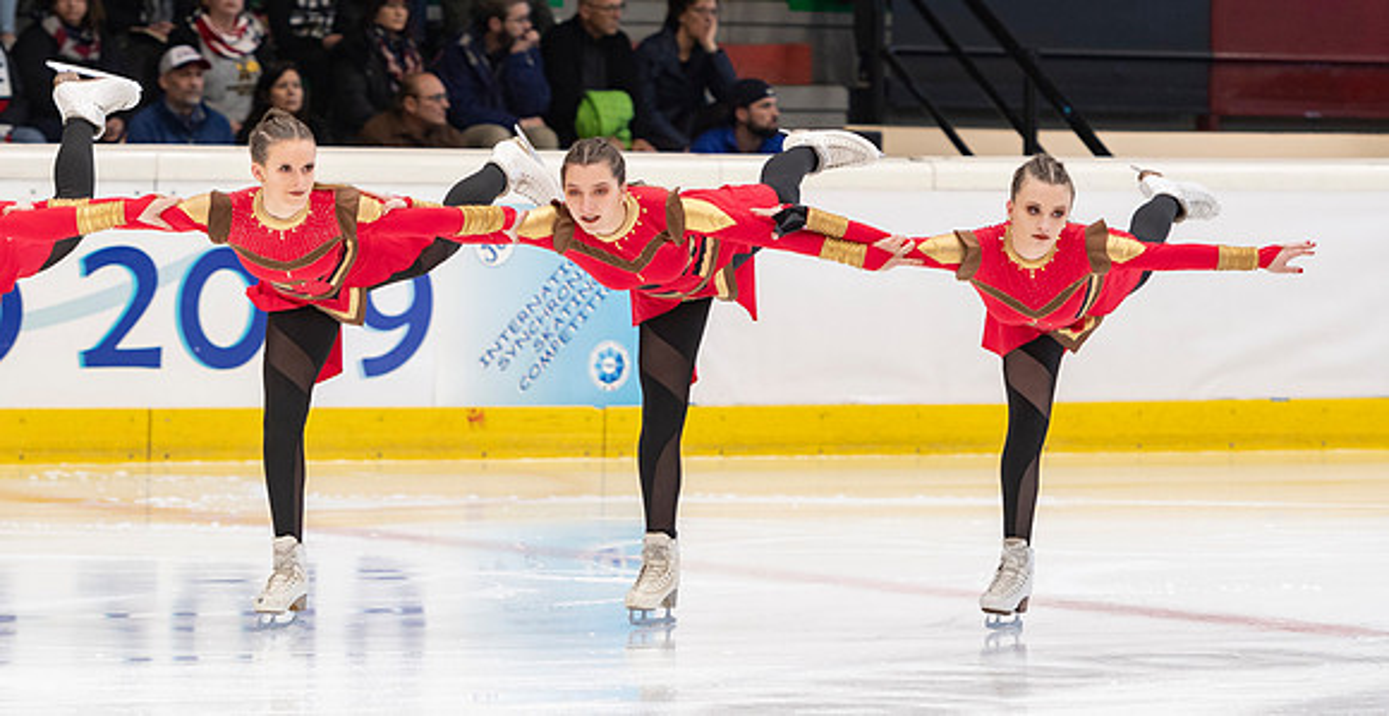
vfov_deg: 4.8
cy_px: 207
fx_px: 8580
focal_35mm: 238
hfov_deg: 9.3
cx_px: 651
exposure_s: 1/200
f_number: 3.2
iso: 800
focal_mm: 135
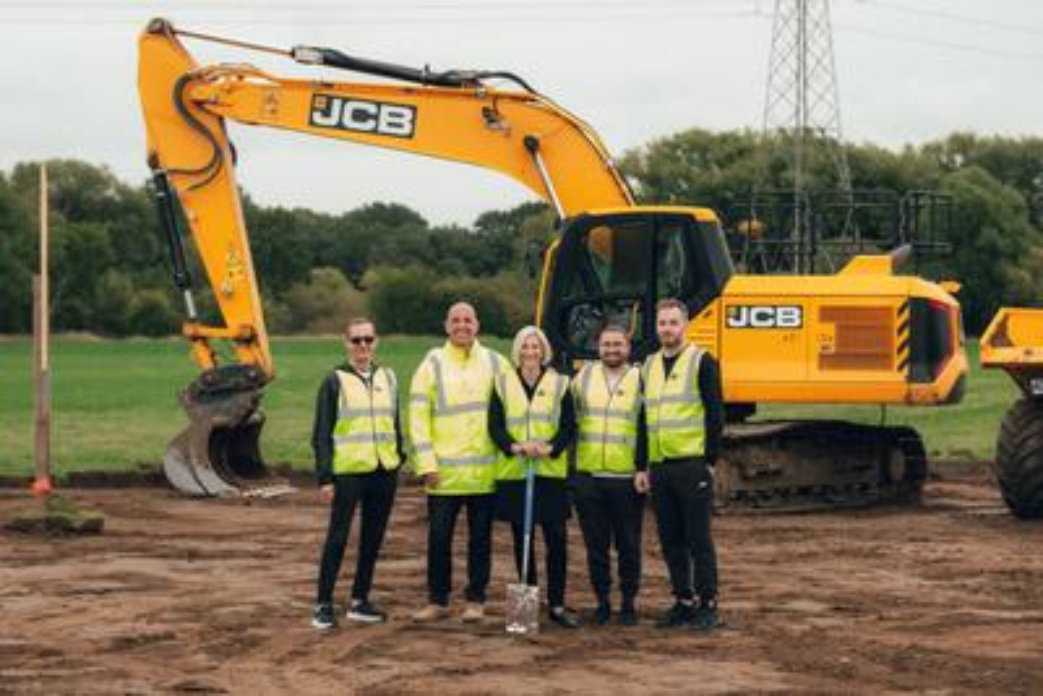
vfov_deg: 15.2
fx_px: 2608
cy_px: 323
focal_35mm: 90
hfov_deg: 22.6
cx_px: 484
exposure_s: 1/250
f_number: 2.8
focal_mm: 56
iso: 64
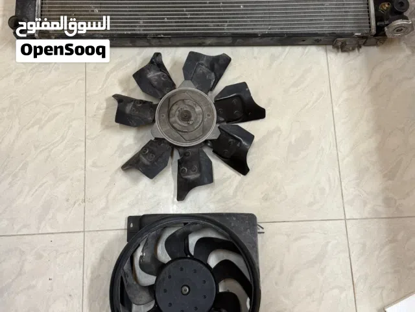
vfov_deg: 56.8
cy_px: 156
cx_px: 208
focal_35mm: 24
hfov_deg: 71.6
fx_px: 288
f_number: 1.78
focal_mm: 6.76
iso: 320
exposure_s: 1/50
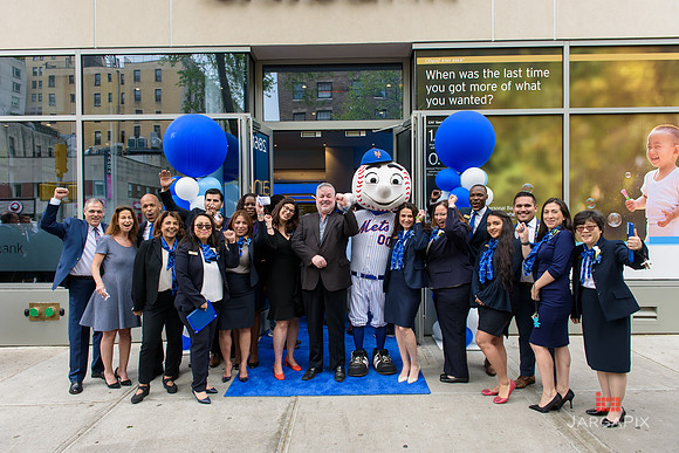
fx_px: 453
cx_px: 340
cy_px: 226
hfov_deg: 73.7
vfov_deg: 53.2
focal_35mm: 24
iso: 200
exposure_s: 1/250
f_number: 5
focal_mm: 24
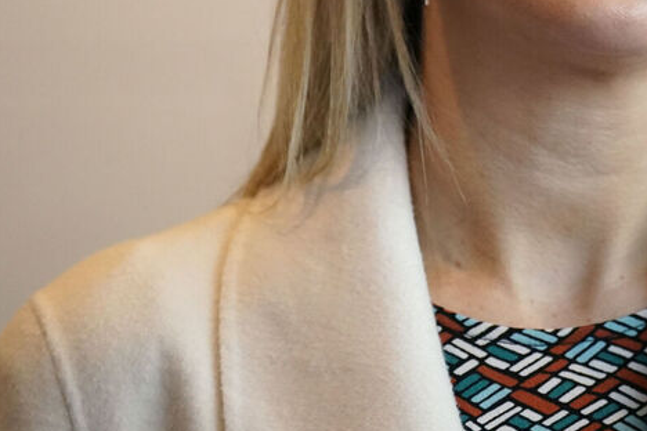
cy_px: -70
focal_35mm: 410
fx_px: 7368
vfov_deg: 3.3
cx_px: 582
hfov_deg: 5.0
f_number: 2.8
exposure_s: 1/1000
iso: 4000
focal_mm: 160
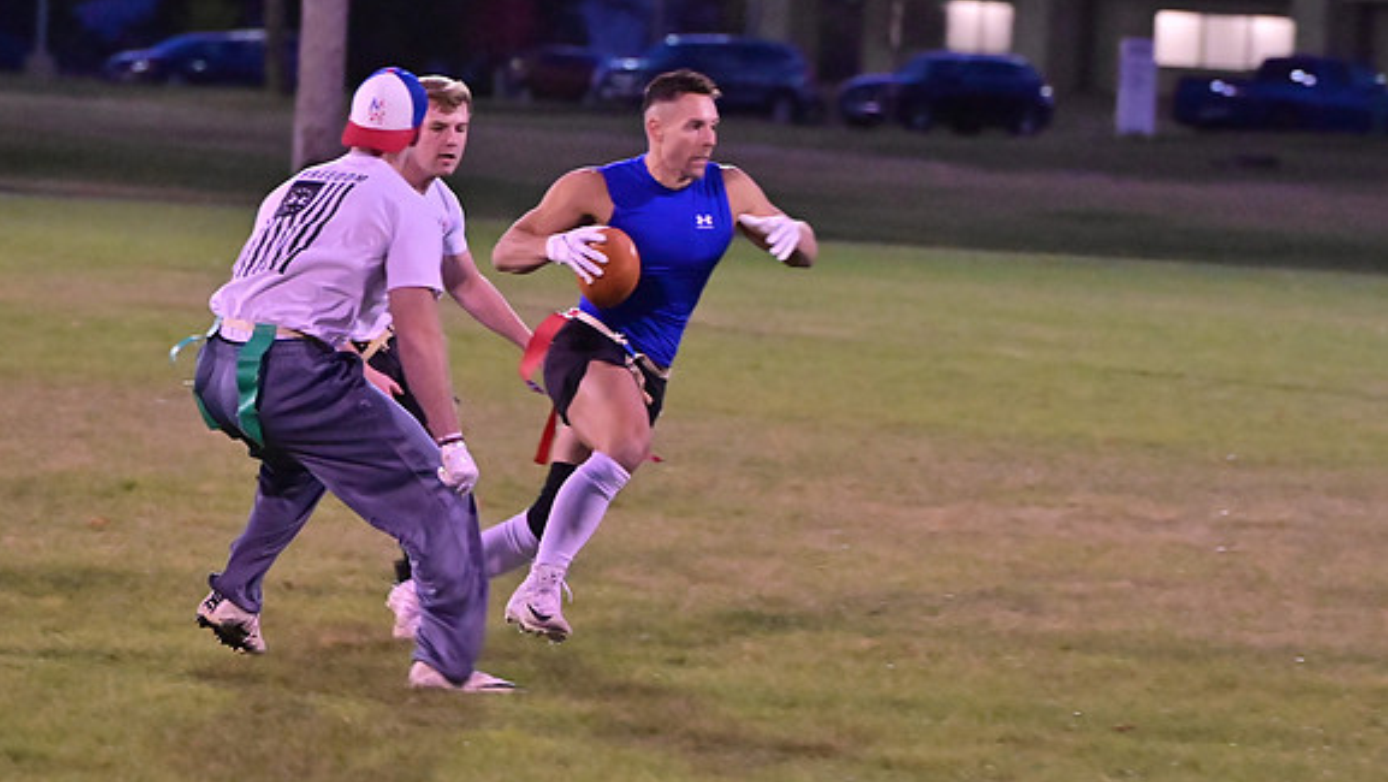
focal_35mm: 237
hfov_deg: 9.1
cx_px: 693
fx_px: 8725
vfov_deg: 5.1
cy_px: 442
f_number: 4
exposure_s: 1/400
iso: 6400
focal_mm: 150
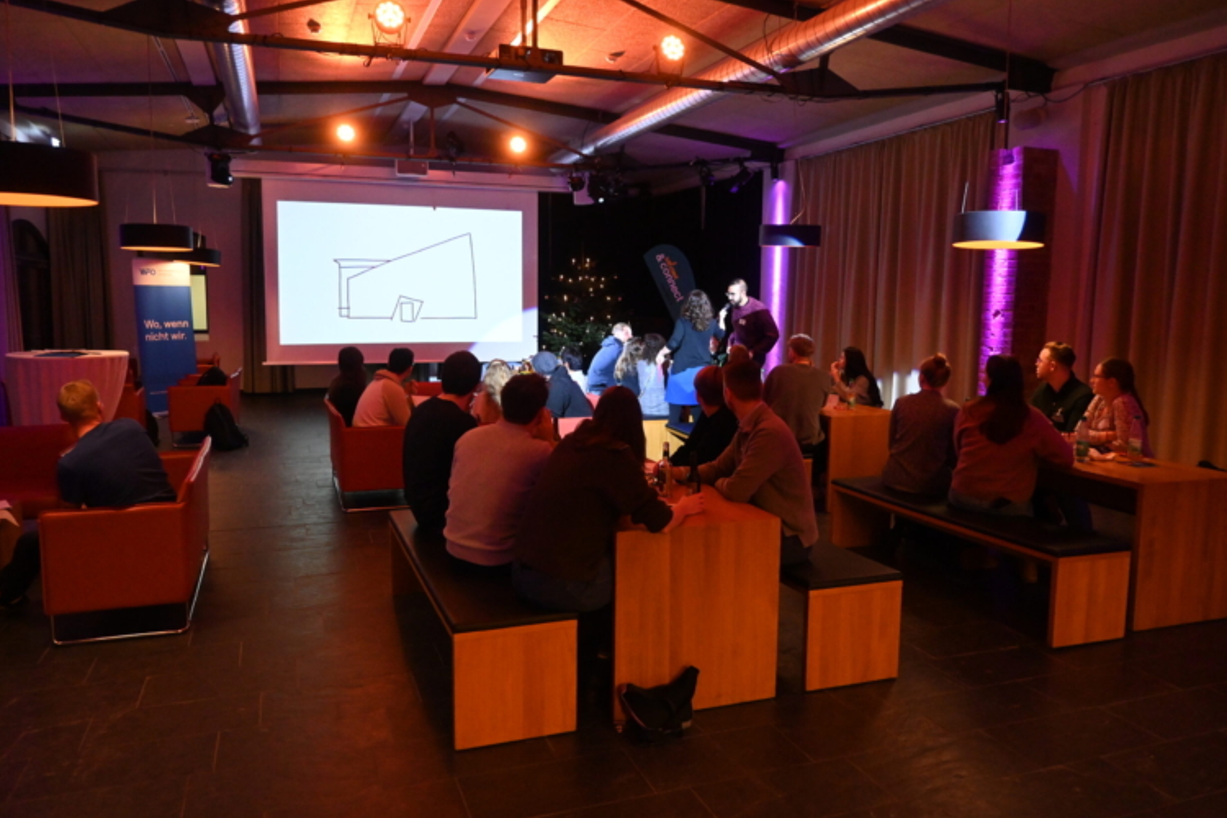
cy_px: 396
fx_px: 904
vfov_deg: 48.7
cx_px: 599
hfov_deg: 68.3
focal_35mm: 27
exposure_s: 1/100
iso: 3200
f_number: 3.5
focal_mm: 17
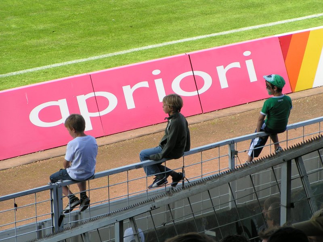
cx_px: 162
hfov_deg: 11.0
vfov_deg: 8.2
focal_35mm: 180
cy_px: 121
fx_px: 1680
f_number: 5
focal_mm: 27.5
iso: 50
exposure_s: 1/320
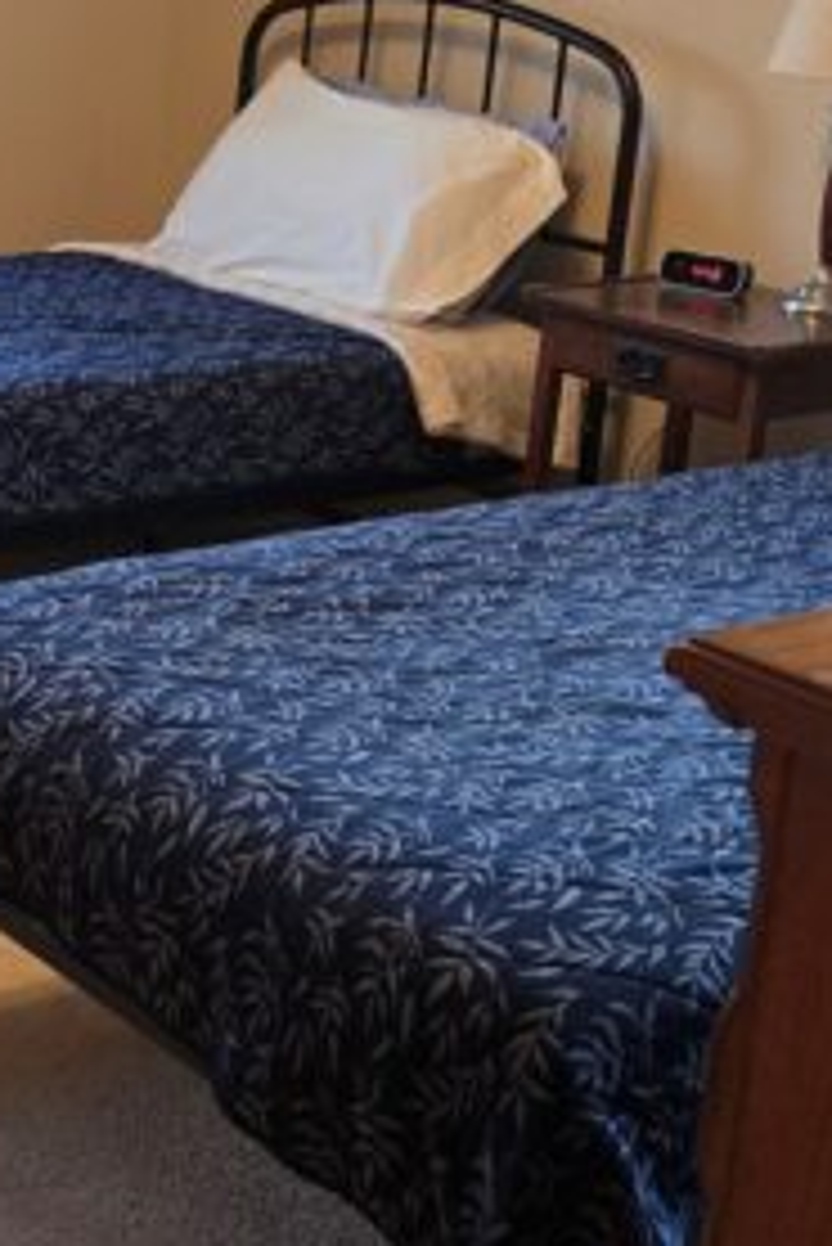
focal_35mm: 69
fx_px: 2389
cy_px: 396
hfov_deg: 18.5
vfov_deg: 29.0
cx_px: -220
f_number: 1.7
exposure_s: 1/120
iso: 500
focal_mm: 6.3
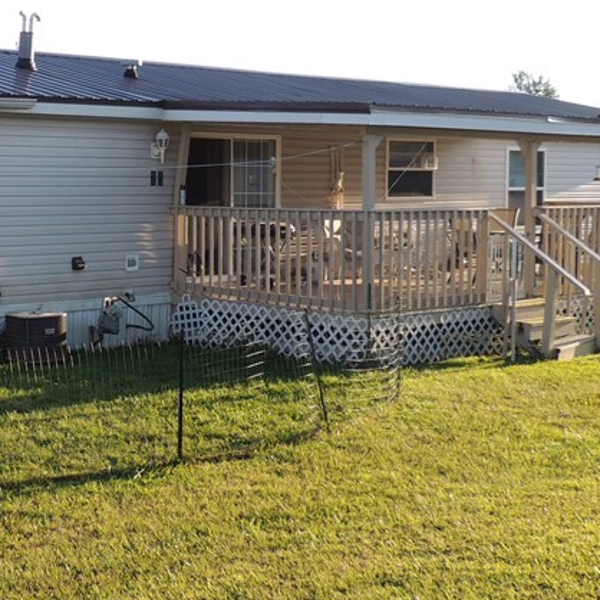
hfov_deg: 30.4
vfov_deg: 32.7
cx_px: -3
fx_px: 1020
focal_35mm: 52
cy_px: 261
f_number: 3
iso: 100
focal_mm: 4.3
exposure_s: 1/320
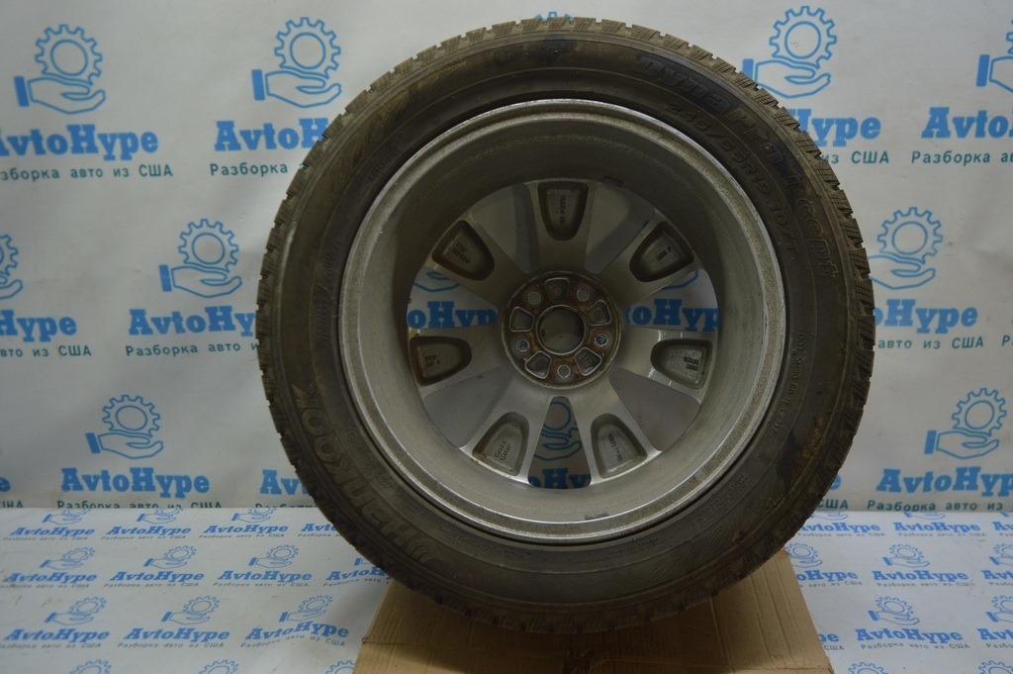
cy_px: 337
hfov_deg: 67.4
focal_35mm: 27
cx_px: 506
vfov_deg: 47.9
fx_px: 759
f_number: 3.5
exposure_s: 1/125
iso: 400
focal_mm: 18
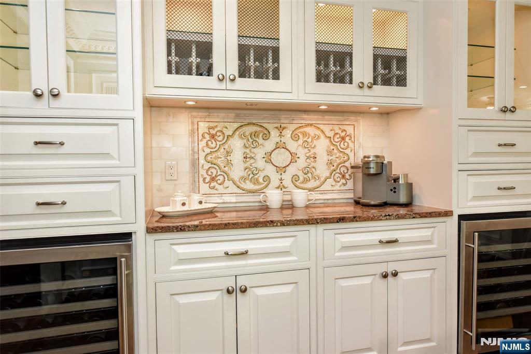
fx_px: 354
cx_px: 266
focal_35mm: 24
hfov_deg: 73.7
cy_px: 177
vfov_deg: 53.1
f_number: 4
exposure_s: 1/60
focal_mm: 24
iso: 800
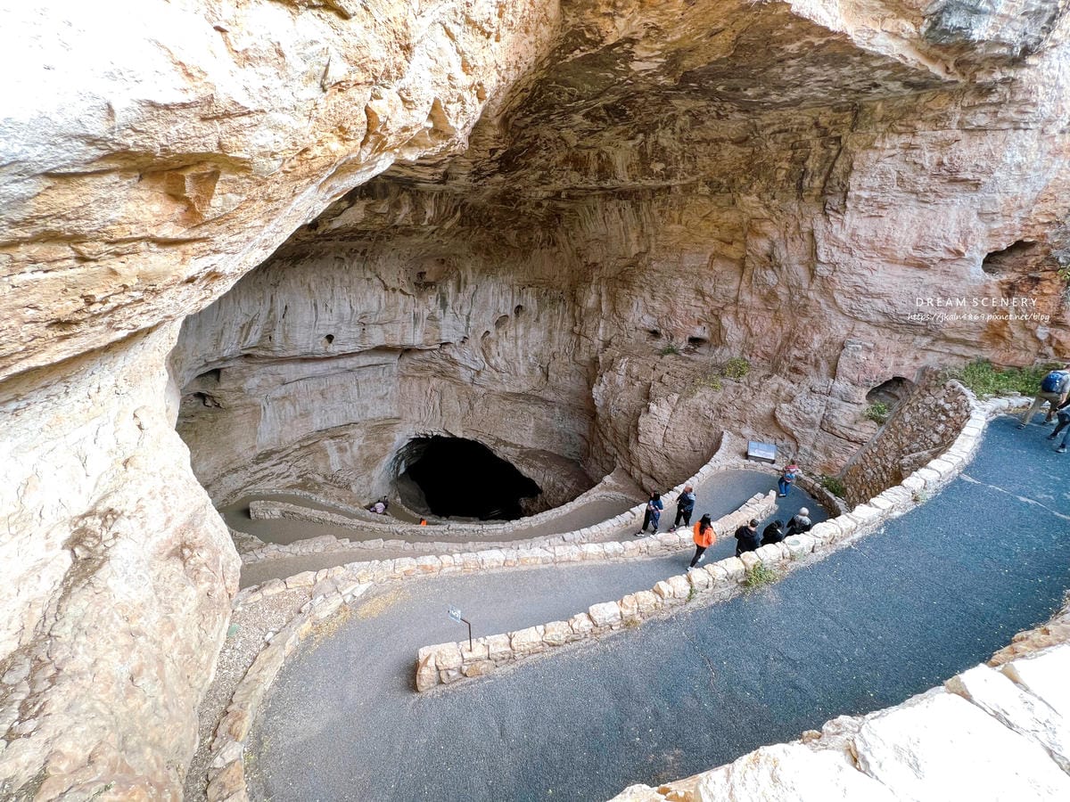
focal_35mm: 13
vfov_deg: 89.9
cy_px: 401
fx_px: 402
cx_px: 535
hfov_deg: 106.2
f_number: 1.8
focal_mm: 1.57
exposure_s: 1/99
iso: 64
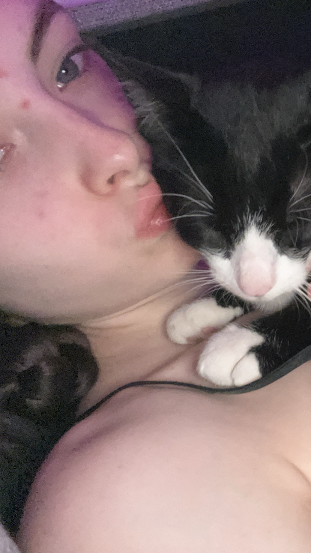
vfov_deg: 58.0
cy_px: 273
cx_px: 310
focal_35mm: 34
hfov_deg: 32.0
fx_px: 499
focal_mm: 2.71
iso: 800
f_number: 2.2
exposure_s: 1/31
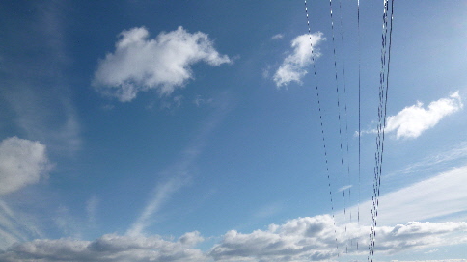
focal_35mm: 27
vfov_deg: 42.5
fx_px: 334
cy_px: 165
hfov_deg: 69.9
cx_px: 237
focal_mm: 4.3
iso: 100
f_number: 8
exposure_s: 1/400
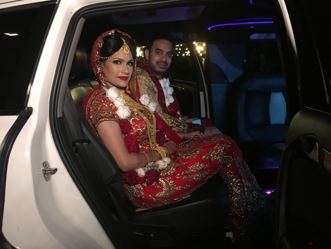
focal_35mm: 29
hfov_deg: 61.7
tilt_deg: -6.6
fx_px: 277
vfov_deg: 48.2
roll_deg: +1.8
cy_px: 124
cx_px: 166
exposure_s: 1/15
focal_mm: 4.15
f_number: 2.2
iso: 320
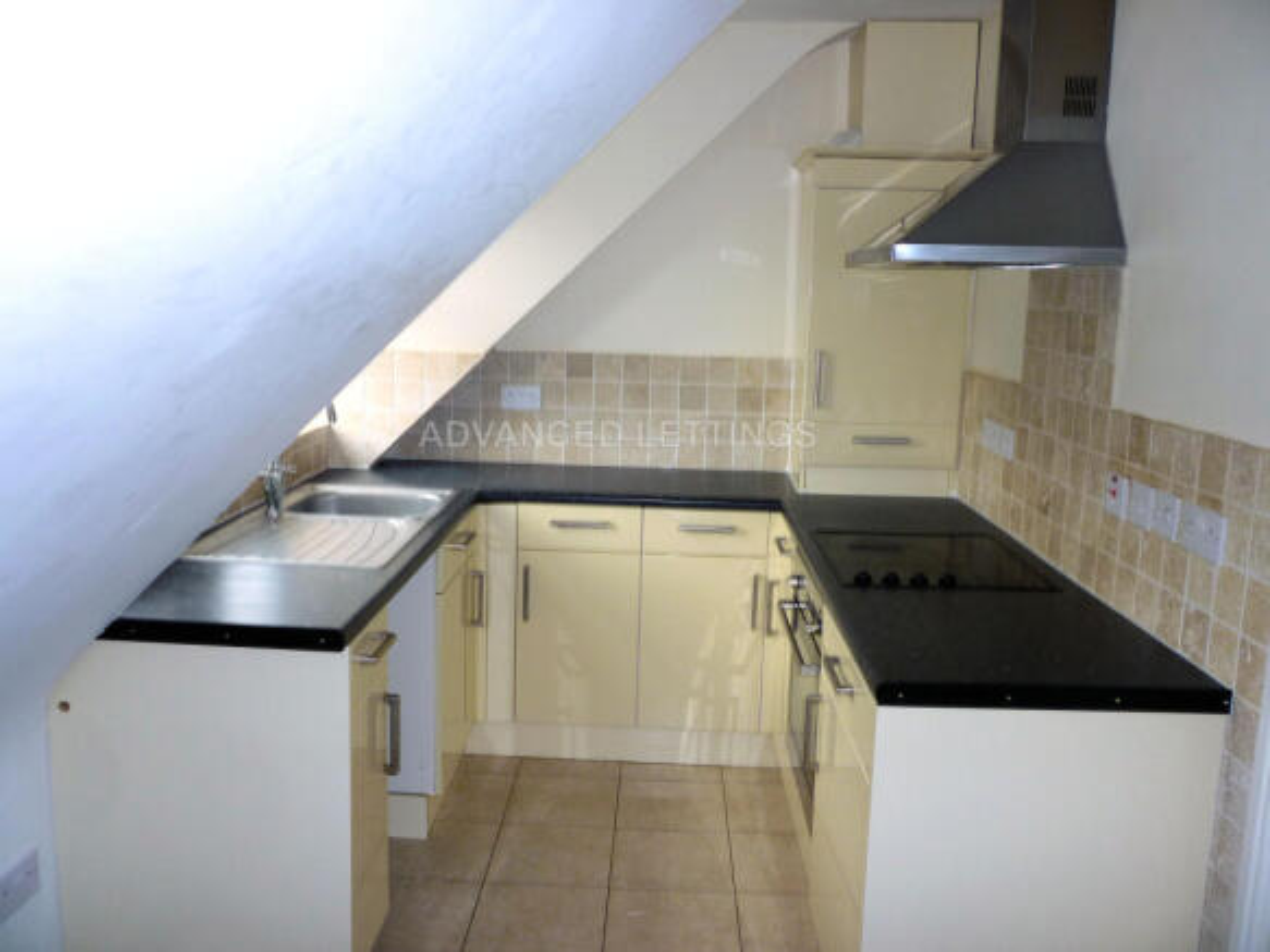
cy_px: 476
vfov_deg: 48.2
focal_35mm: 29
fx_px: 1064
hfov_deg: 61.7
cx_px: 635
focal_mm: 5.2
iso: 100
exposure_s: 1/30
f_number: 3.3
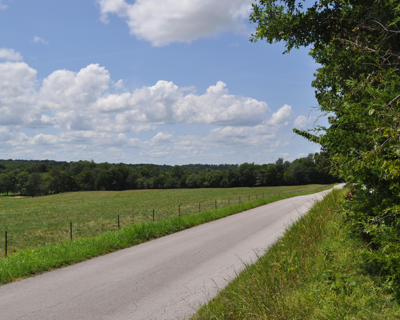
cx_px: 164
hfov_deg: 41.0
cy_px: 162
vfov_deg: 33.4
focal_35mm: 45
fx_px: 533
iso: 200
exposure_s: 1/500
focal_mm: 26
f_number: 10
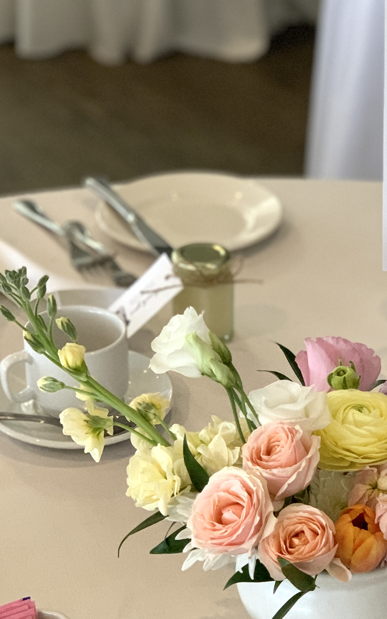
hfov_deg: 14.0
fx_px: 1569
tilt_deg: -31.5
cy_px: 410
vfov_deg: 22.2
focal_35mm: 93
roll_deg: -1.9
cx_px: 332
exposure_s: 1/60
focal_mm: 6
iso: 320
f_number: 2.4
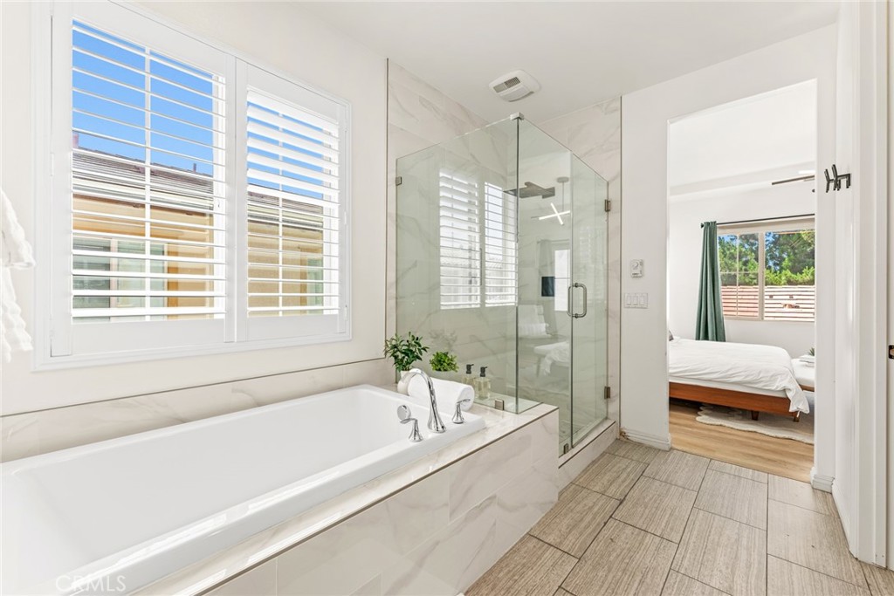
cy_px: 298
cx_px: 447
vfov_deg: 81.2
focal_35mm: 14
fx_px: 348
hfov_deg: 104.2
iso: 250
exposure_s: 1/15
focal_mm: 14
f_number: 6.3
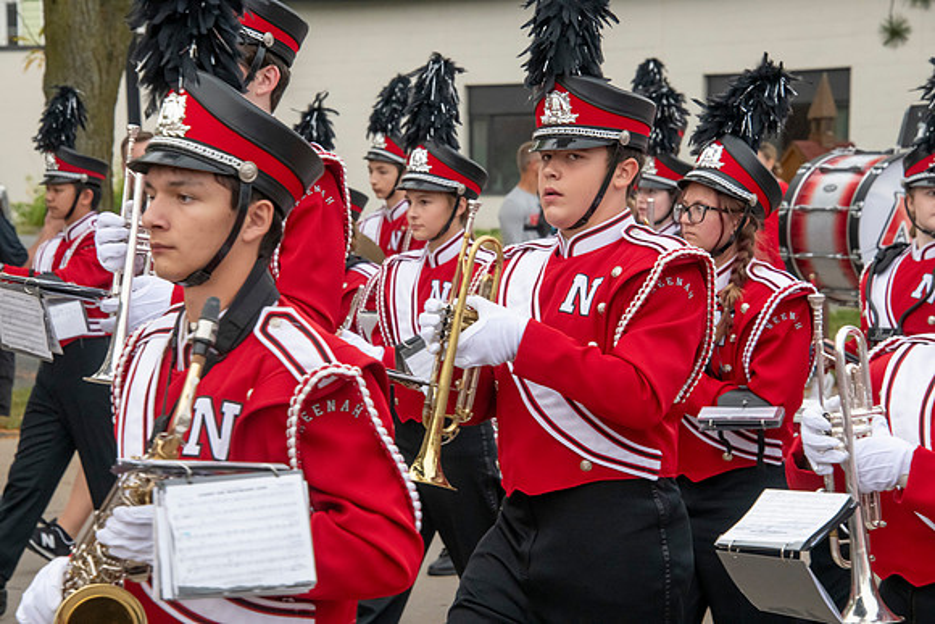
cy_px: 312
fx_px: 3767
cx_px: 468
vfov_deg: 9.5
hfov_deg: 14.2
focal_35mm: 145
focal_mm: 145
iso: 3200
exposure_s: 1/400
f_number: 11
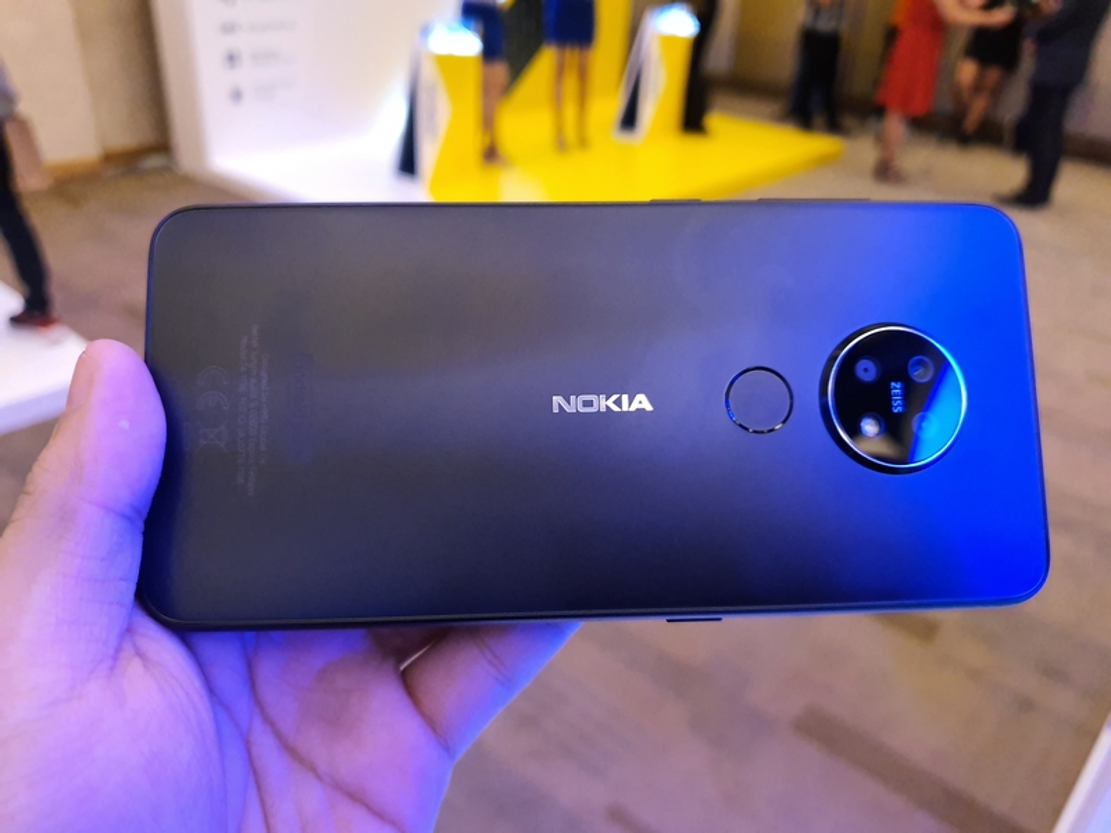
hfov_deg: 67.3
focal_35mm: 26
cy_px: 416
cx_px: 556
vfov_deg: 53.1
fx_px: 834
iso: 320
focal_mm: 4.3
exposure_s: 1/50
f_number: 1.5
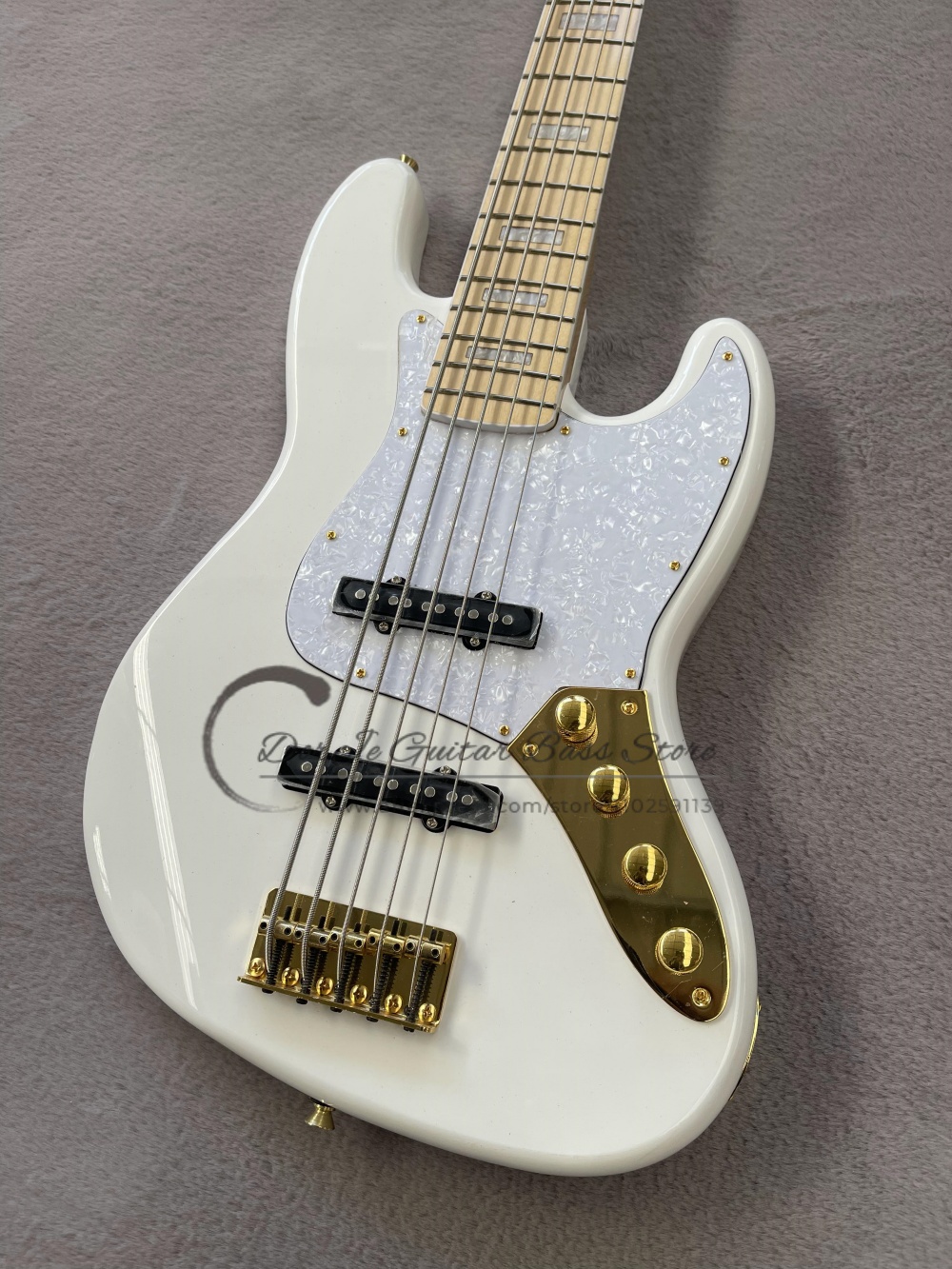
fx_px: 953
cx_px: 476
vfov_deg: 67.3
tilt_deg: -69.8
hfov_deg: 53.1
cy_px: 634
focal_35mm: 26
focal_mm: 5.1
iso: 32
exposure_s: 1/709
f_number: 1.6
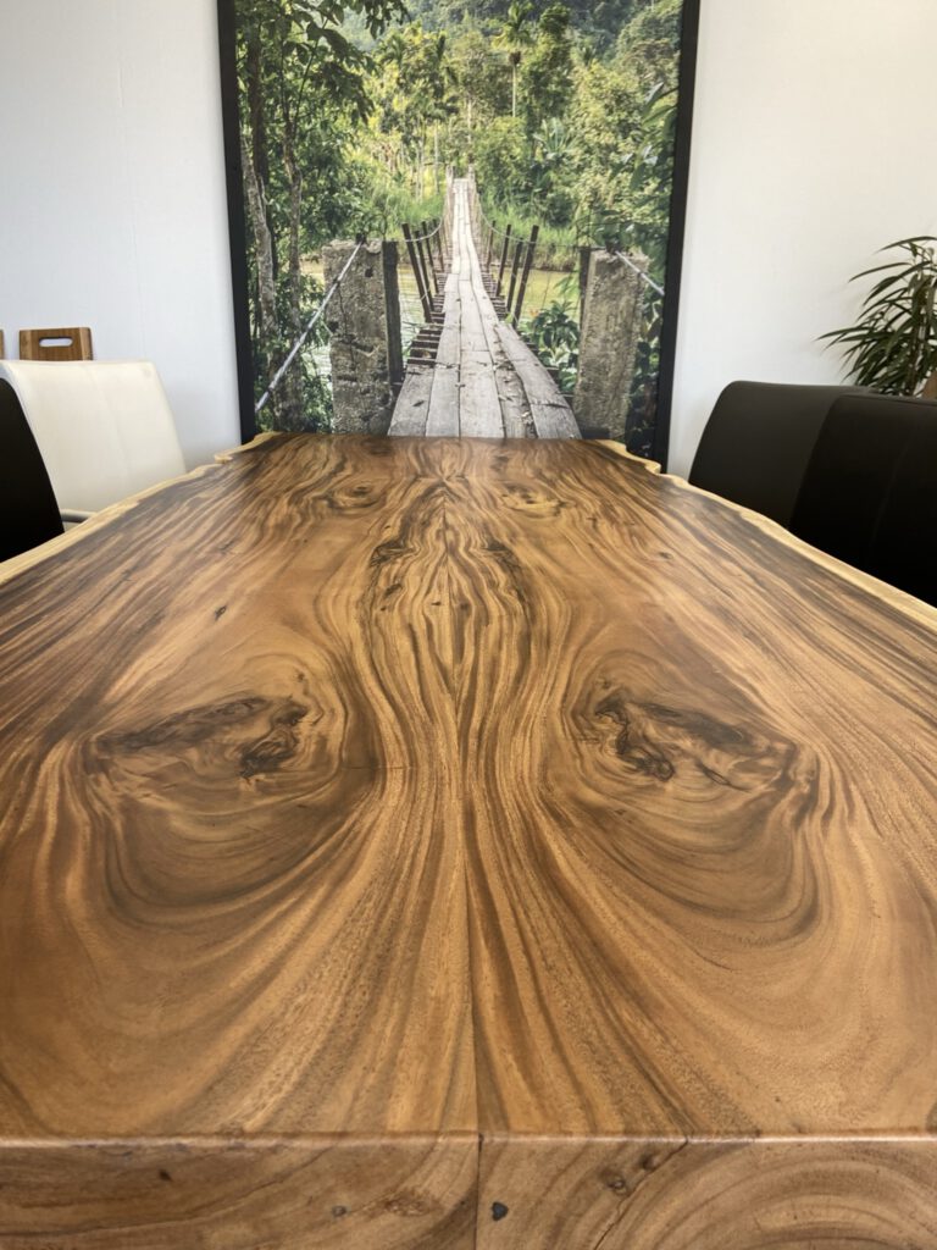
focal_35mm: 26
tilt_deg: -14.9
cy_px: 625
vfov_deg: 67.3
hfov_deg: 53.1
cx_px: 468
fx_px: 938
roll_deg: -2.3
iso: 64
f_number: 1.8
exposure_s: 1/100
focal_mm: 4.25
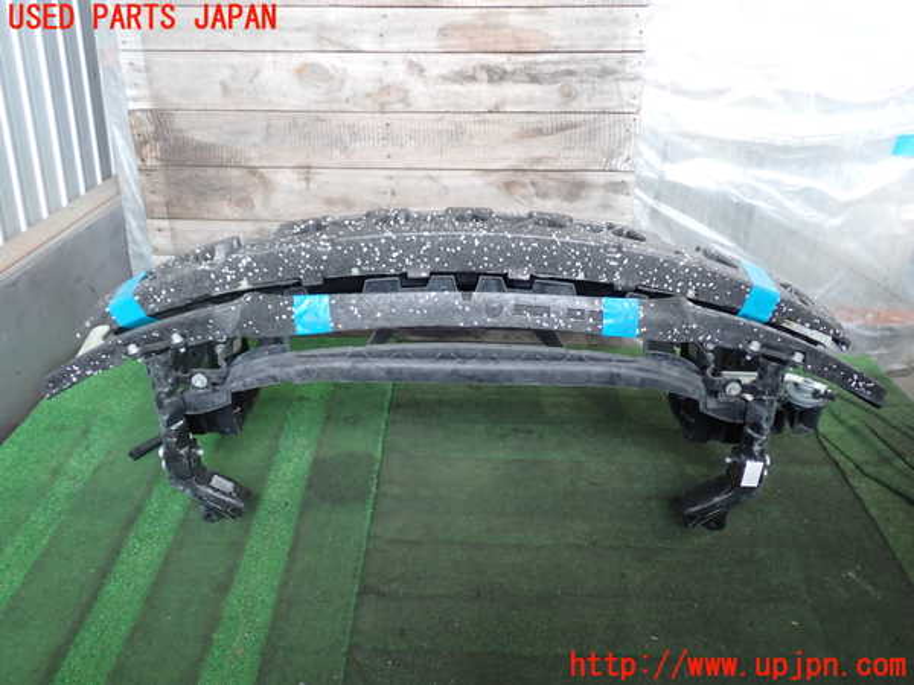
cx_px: 457
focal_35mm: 32
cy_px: 342
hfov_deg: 56.8
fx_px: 845
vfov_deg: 44.2
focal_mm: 5.79
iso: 200
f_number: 2.4
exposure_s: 1/40
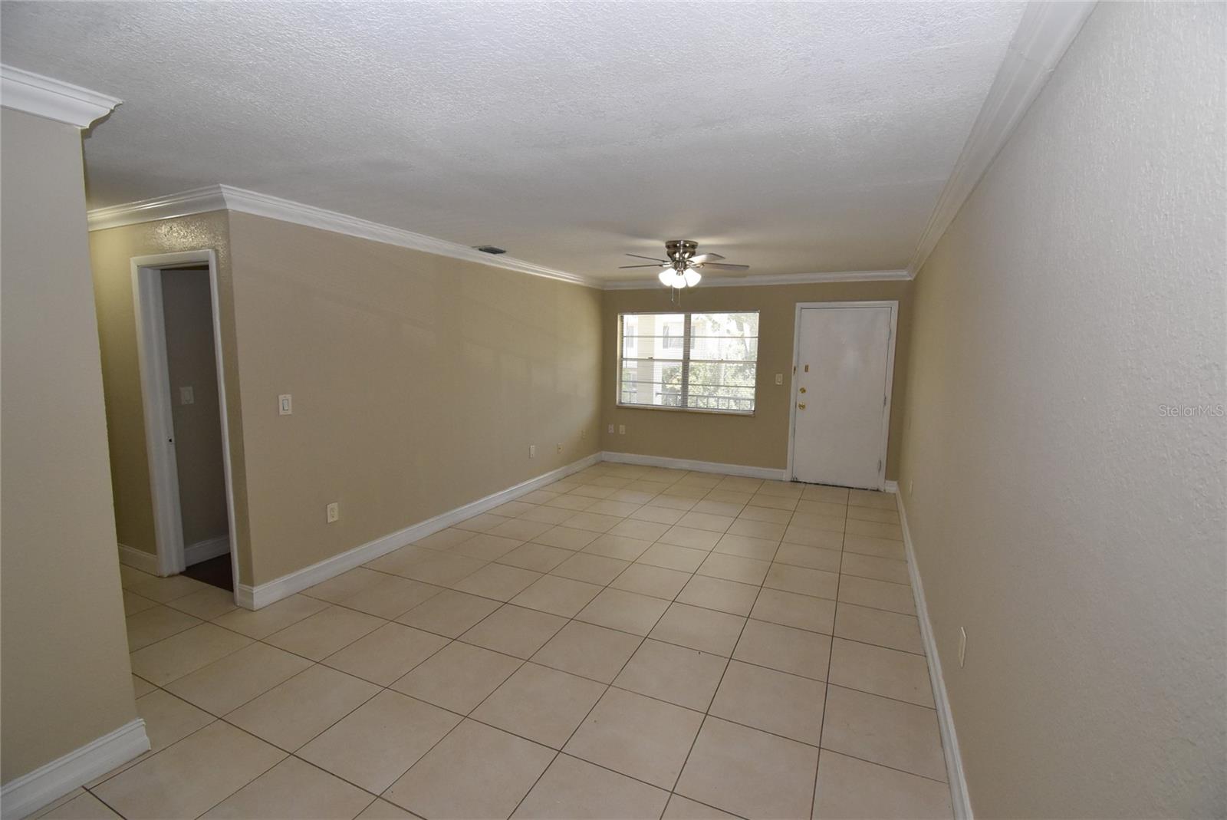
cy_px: 410
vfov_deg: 77.4
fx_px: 512
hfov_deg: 100.4
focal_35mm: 15
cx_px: 614
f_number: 8
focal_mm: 10
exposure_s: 1/160
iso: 1600
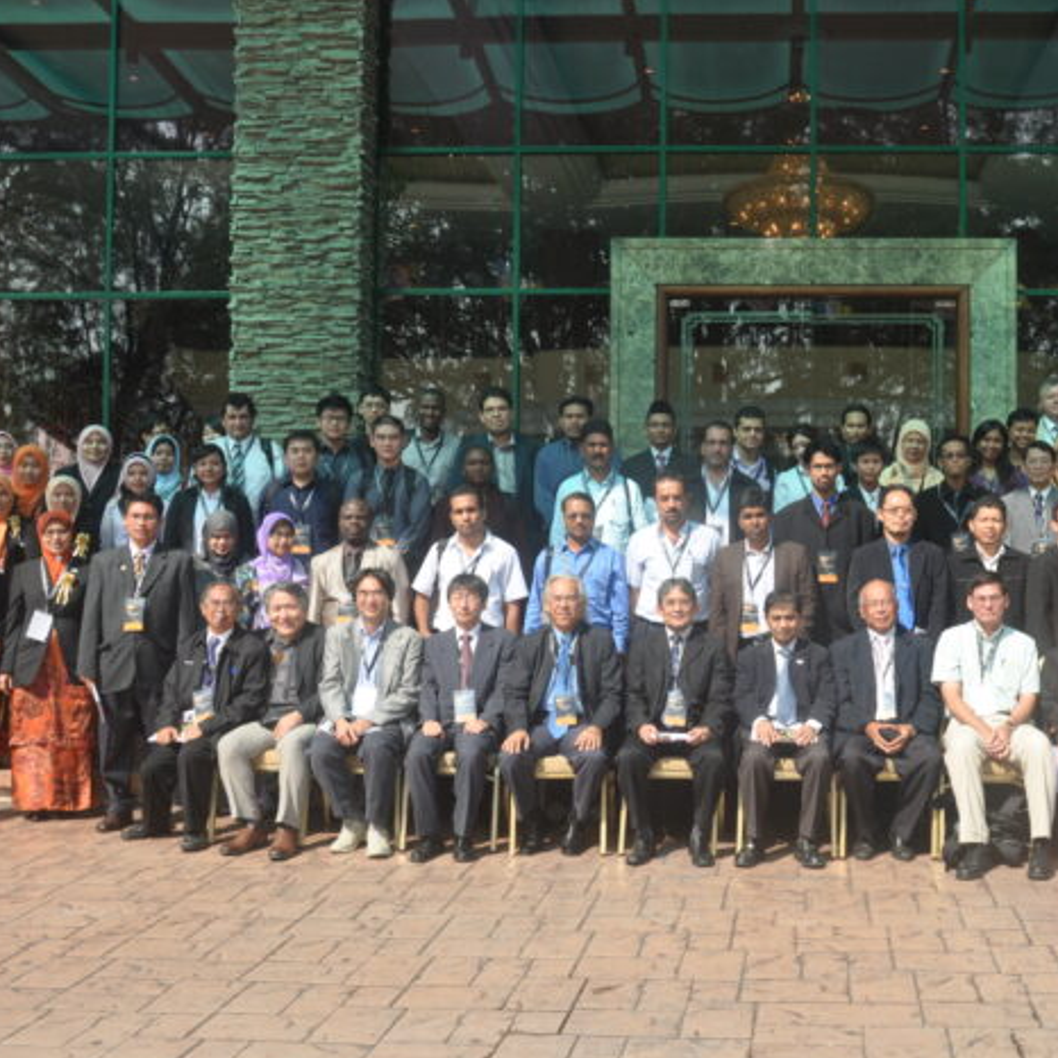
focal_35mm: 42
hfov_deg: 39.4
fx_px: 1452
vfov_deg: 40.0
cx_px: 738
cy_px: 554
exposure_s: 1/200
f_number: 9
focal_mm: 20
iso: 200
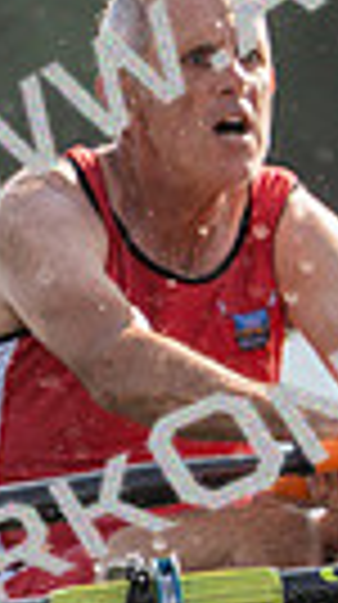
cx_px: 343
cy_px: 286
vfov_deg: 0.8
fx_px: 43535
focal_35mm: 2722
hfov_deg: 0.4
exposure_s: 1/1600
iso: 400
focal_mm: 600
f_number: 6.3
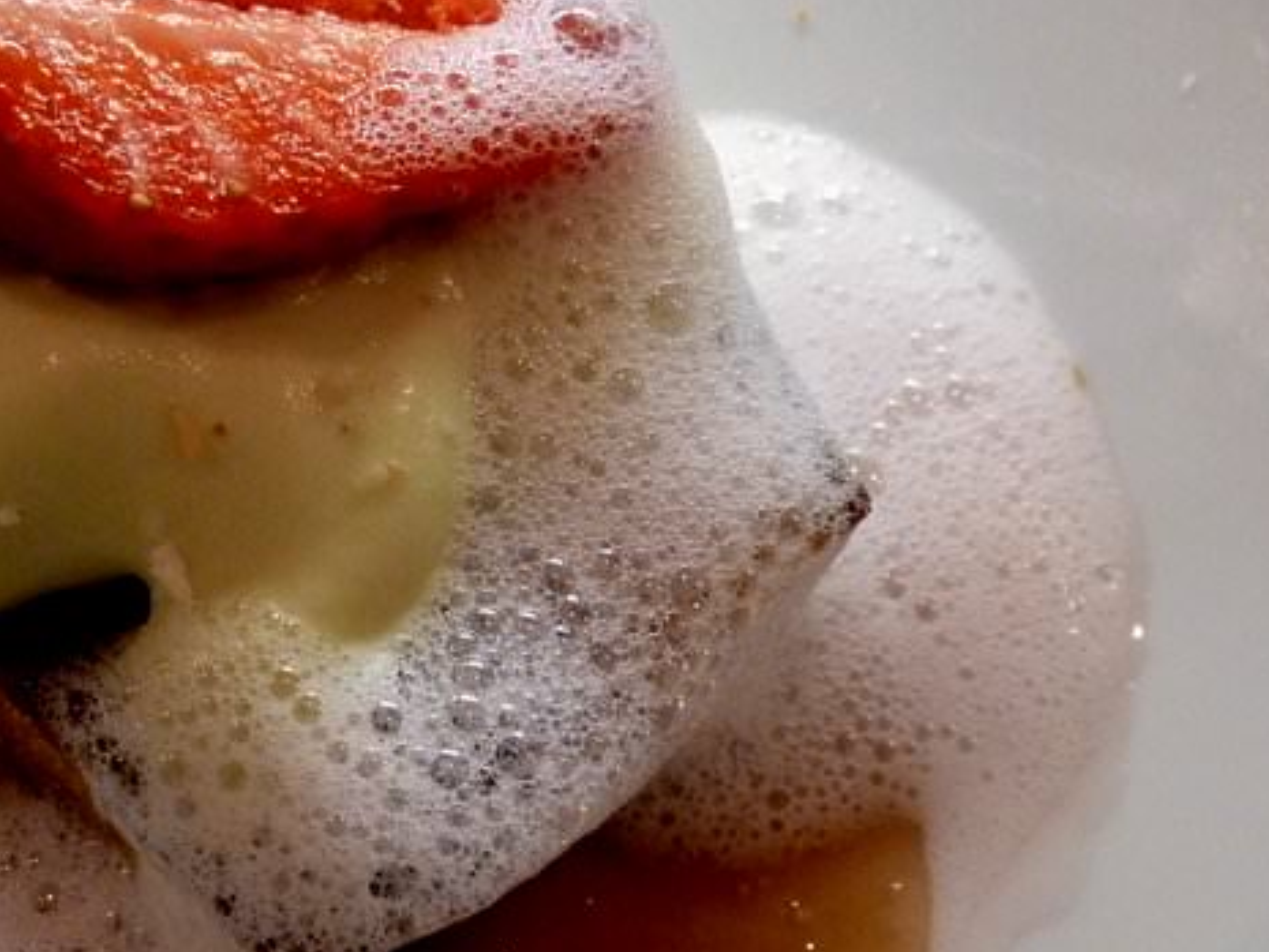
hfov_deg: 34.5
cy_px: 633
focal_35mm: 55
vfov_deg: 26.4
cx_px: 388
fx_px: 2017
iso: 400
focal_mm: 4.1
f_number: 3.3
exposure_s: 1/20
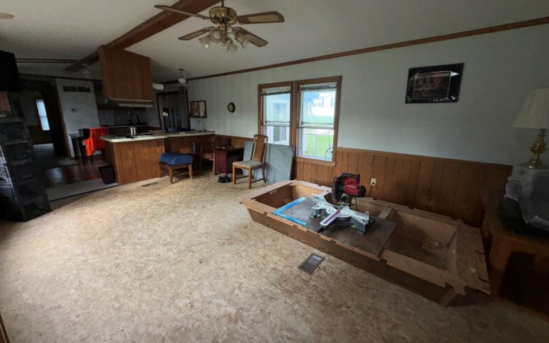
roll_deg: -0.5
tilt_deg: -12.2
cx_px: 274
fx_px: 225
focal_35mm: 15
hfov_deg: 101.4
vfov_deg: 74.8
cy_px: 161
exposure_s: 1/99
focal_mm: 2.22
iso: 80
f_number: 2.2
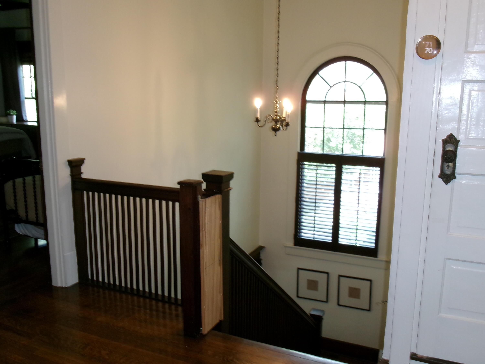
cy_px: 182
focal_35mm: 36
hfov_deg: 51.4
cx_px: 242
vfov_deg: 39.7
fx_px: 504
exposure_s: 1/34
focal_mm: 6.4
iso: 312
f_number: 4.5
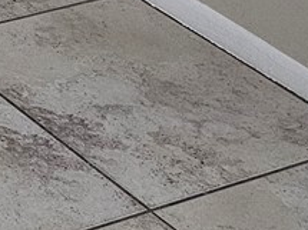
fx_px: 1521
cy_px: -481
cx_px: -544
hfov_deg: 9.6
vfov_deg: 7.5
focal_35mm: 171
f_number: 1.7
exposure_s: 1/120
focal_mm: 6.3
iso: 640
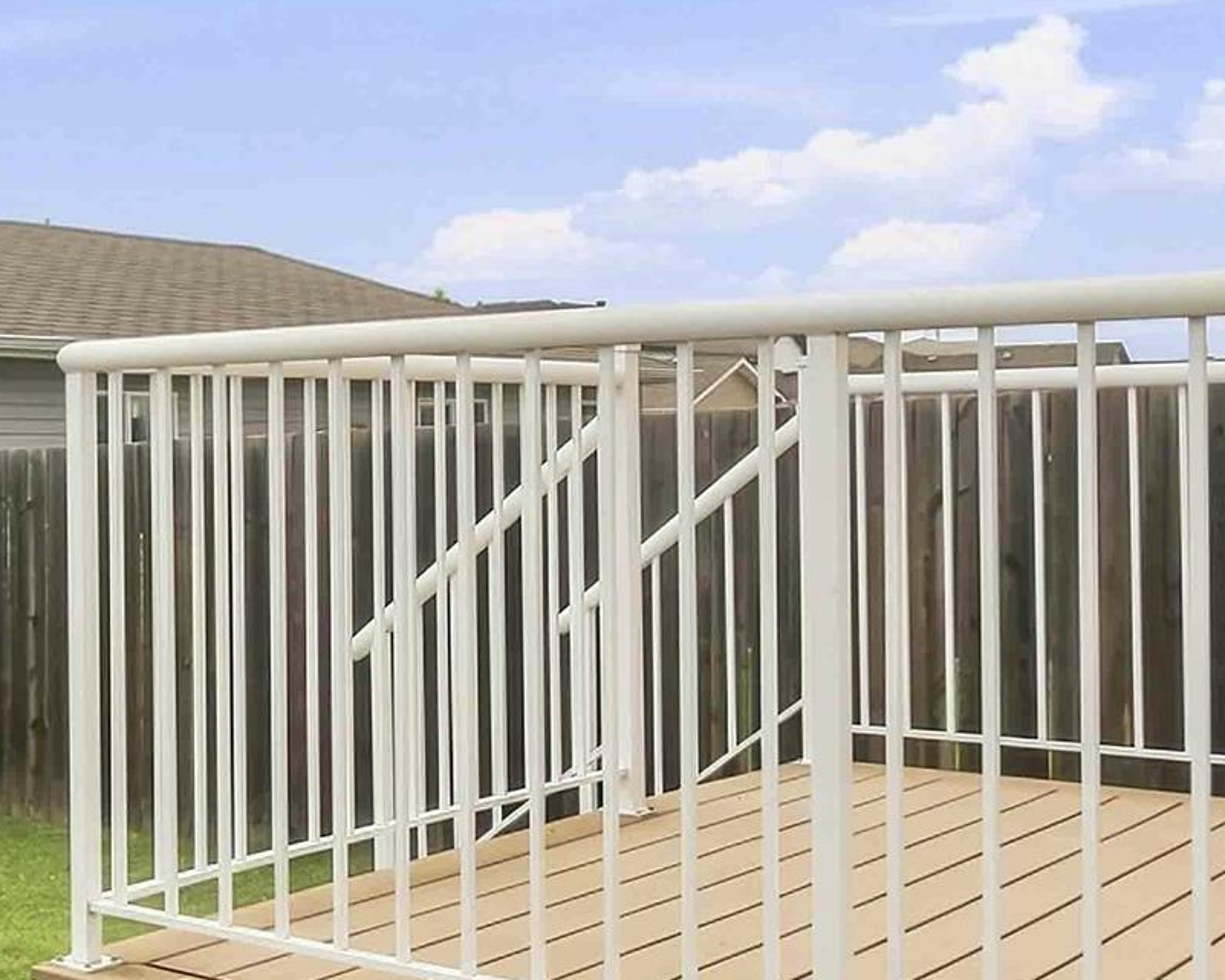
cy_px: 471
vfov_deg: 28.1
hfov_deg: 32.5
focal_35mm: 54
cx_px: 63
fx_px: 1958
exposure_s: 1/320
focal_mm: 10
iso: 100
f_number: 8
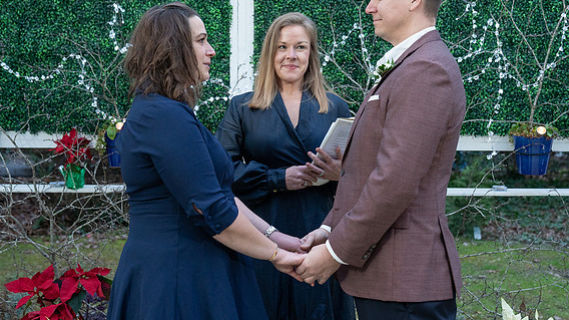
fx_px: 830
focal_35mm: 55
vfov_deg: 21.8
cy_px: 130
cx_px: 273
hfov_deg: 37.9
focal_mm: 46
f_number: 4
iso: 2000
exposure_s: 1/100
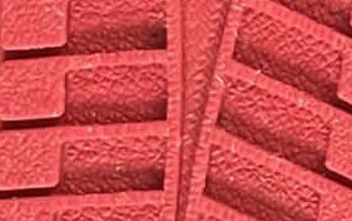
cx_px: 616
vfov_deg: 2.8
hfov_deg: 4.5
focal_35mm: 463
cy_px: 544
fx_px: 4444
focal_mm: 6.86
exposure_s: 1/33
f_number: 1.78
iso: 400
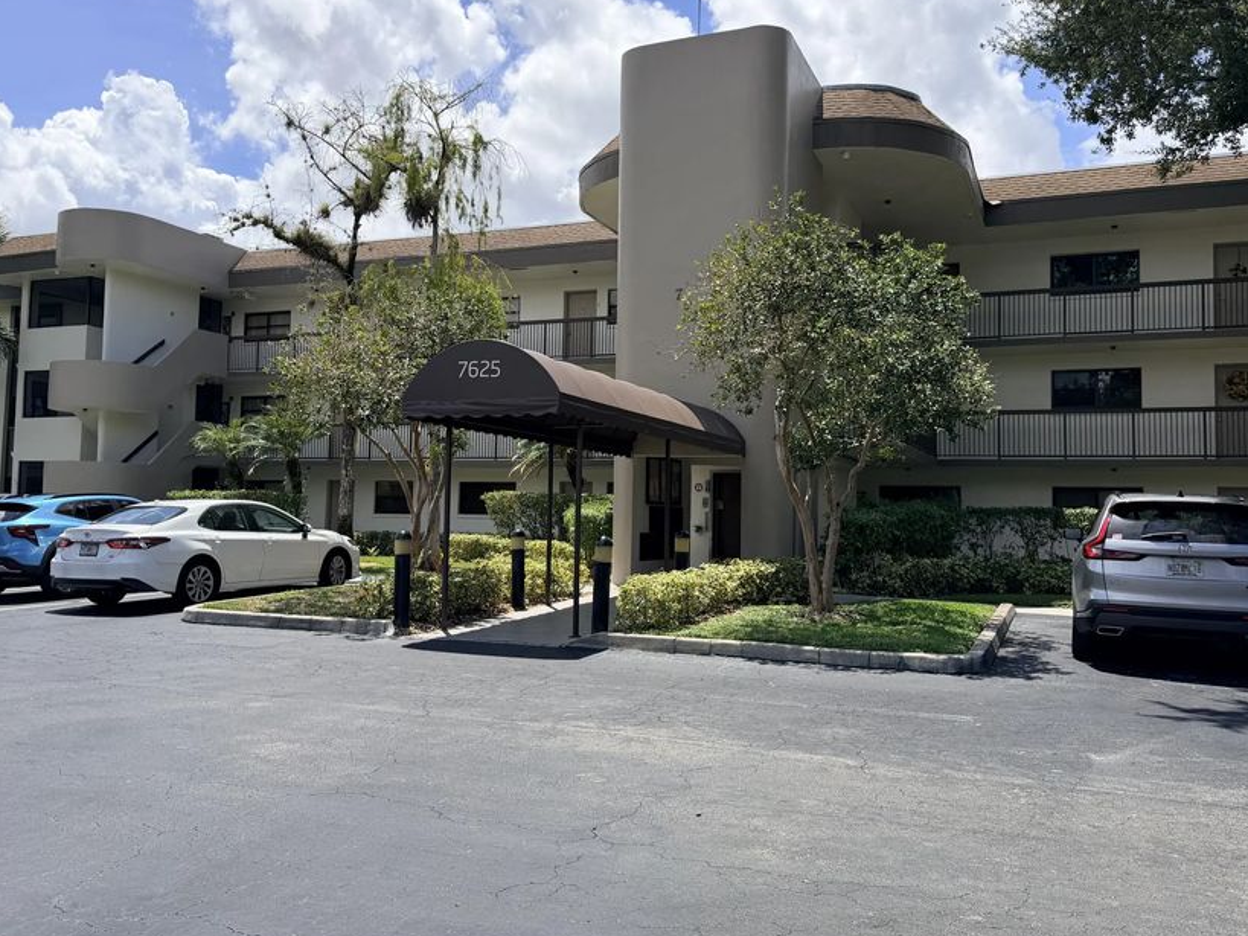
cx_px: 603
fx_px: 1081
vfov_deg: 46.8
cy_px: 445
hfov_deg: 60.0
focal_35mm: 30
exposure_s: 1/6711
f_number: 1.78
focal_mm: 6.76
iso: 100
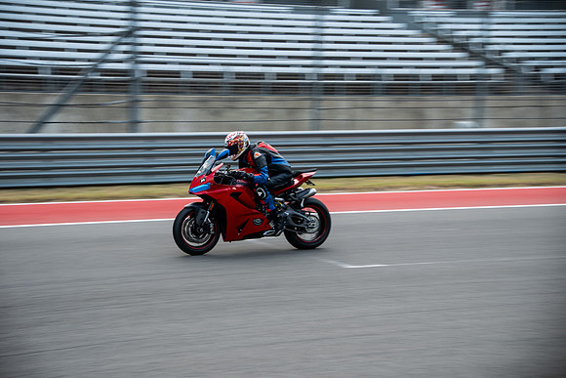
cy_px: 189
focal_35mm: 83
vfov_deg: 16.5
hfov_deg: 24.5
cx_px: 283
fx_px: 1305
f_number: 3.6
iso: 160
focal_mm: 55
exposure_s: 1/320
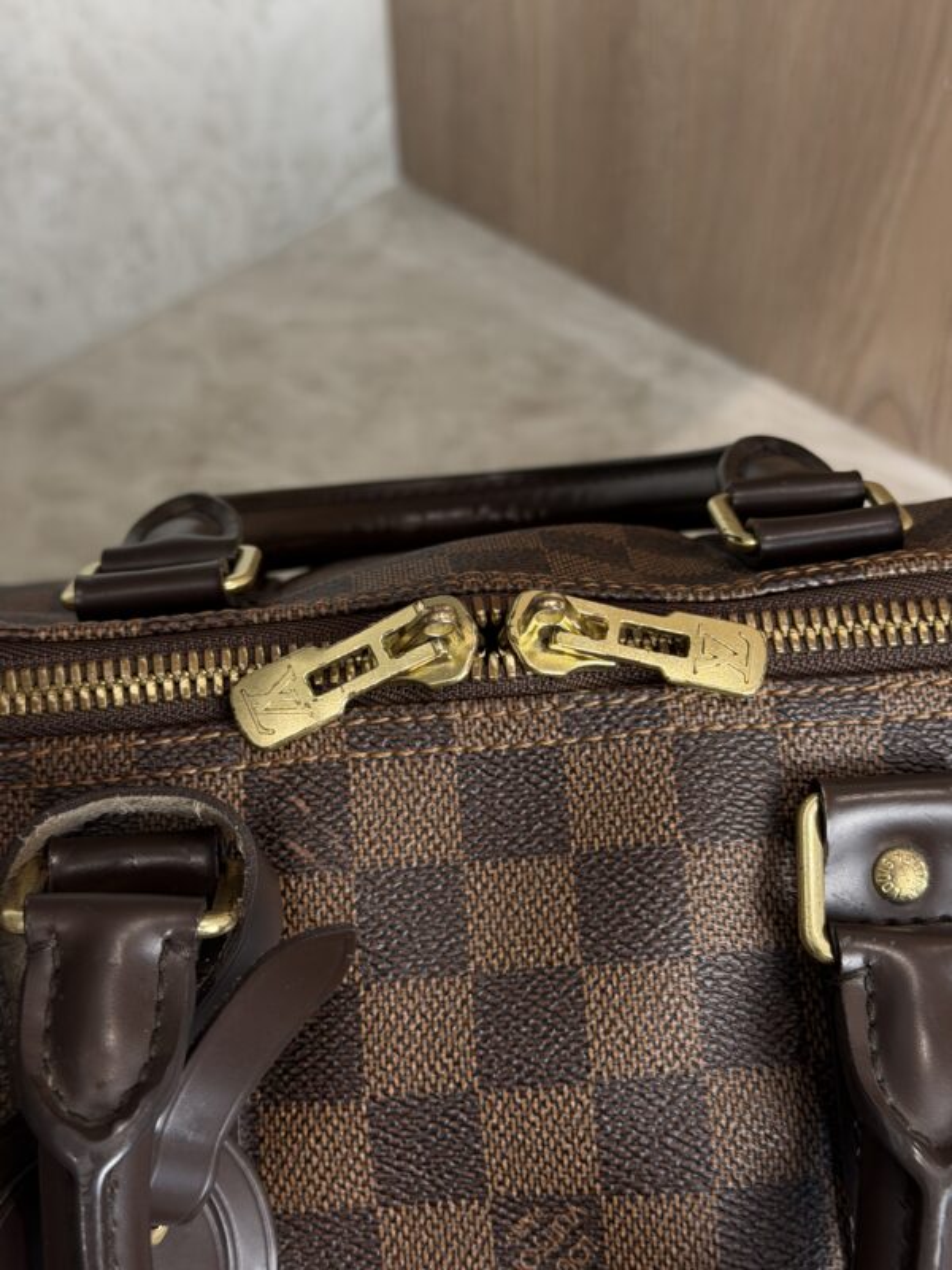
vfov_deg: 39.7
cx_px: 476
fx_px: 1760
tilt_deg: -45.5
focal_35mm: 48
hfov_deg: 30.3
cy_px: 635
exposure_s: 1/60
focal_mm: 6.76
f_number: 1.78
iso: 100
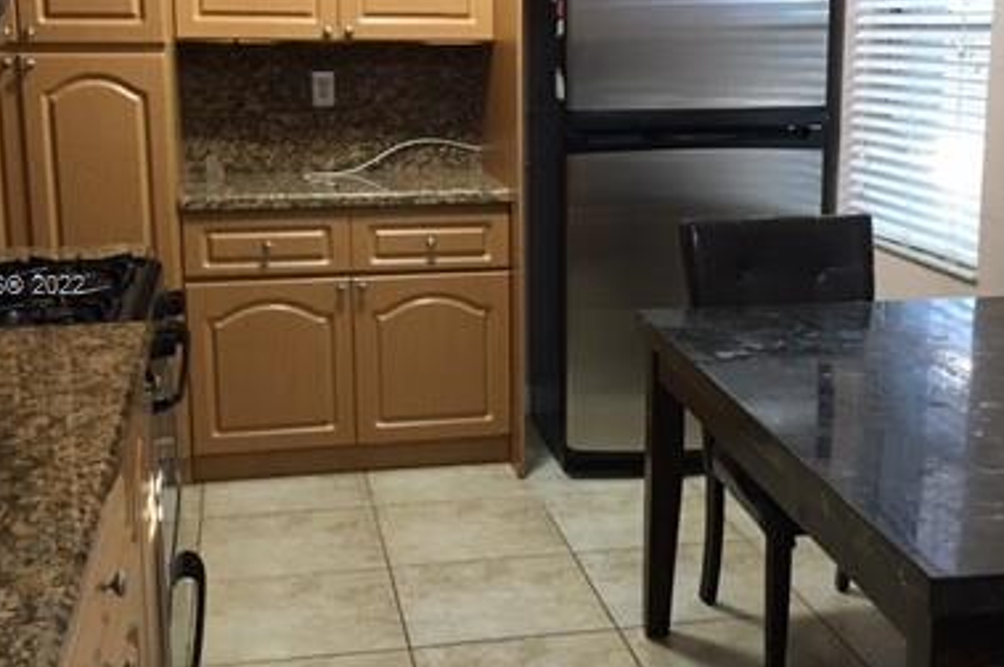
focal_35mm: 51
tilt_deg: -9.8
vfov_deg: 26.4
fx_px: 1421
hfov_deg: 38.8
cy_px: 289
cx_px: 567
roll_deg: -0.6
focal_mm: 4.15
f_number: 2.2
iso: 100
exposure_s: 1/15
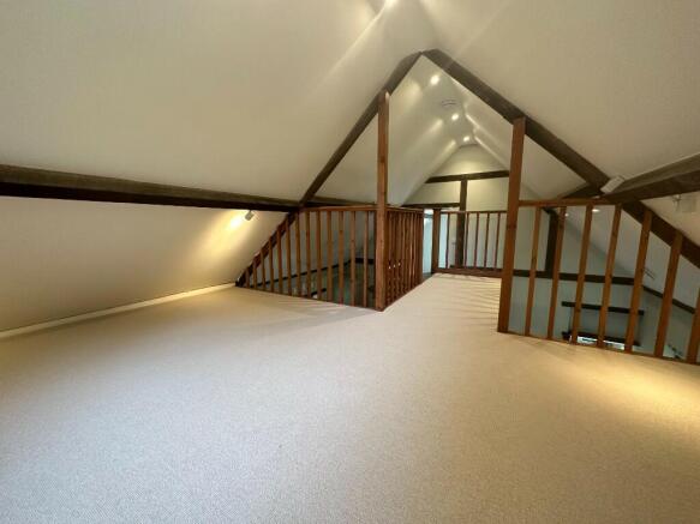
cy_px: 262
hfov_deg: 102.1
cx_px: 350
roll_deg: -0.3
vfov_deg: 85.7
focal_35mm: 14
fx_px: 283
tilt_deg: -8.2
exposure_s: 1/100
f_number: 2.2
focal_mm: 2.22
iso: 200
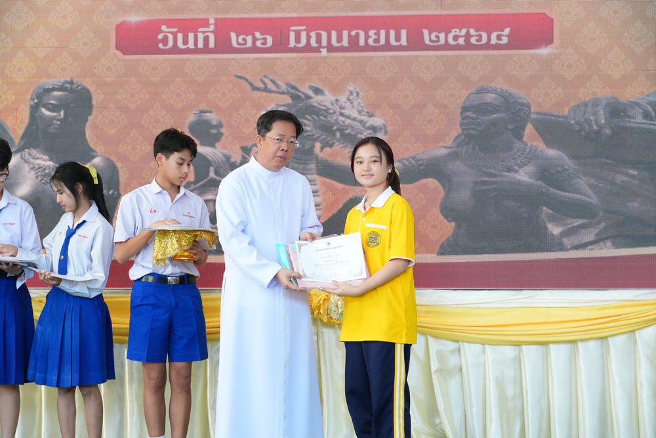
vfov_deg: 14.3
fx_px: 1749
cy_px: 219
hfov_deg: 21.2
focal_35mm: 96
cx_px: 328
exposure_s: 1/160
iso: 1600
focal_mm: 64
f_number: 5.6
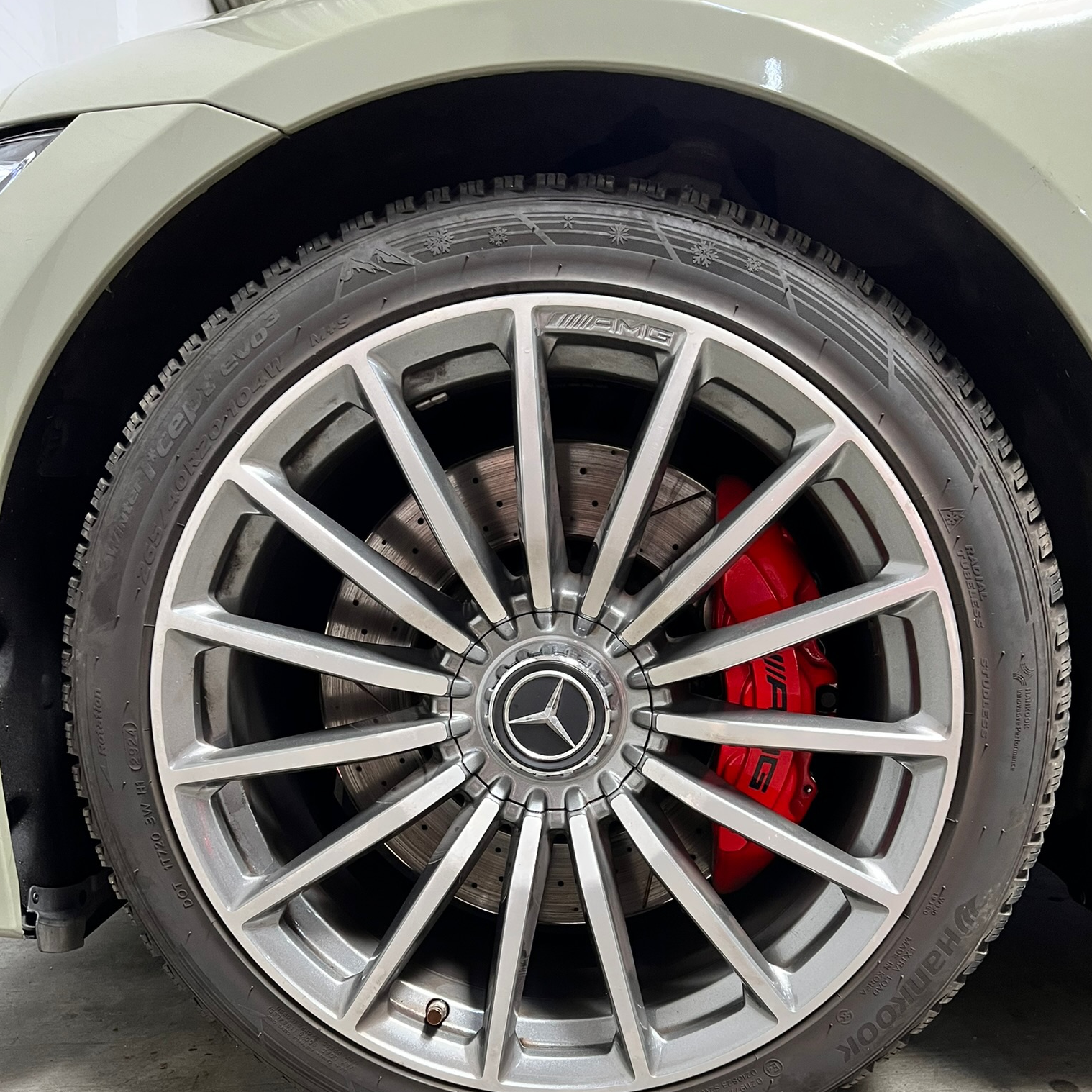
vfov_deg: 51.5
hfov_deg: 52.5
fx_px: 1106
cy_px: 733
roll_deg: -0.8
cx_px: 551
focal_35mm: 31
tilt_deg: -11.9
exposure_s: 1/50
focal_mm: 5.7
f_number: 1.5
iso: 250
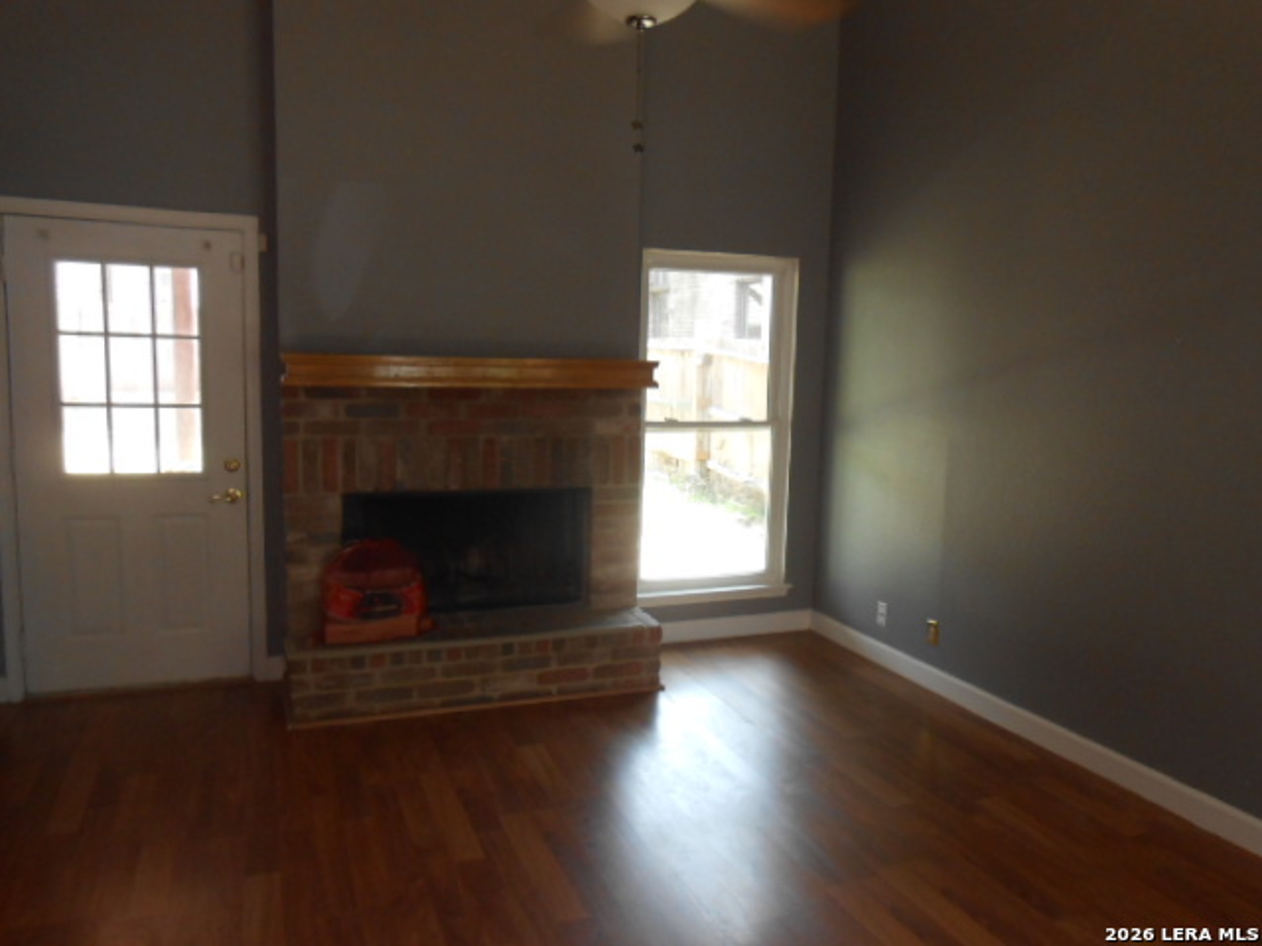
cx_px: 631
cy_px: 473
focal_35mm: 26
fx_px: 948
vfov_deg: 53.1
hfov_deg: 67.3
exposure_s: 1/30
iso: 200
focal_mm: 4.6
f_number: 3.5
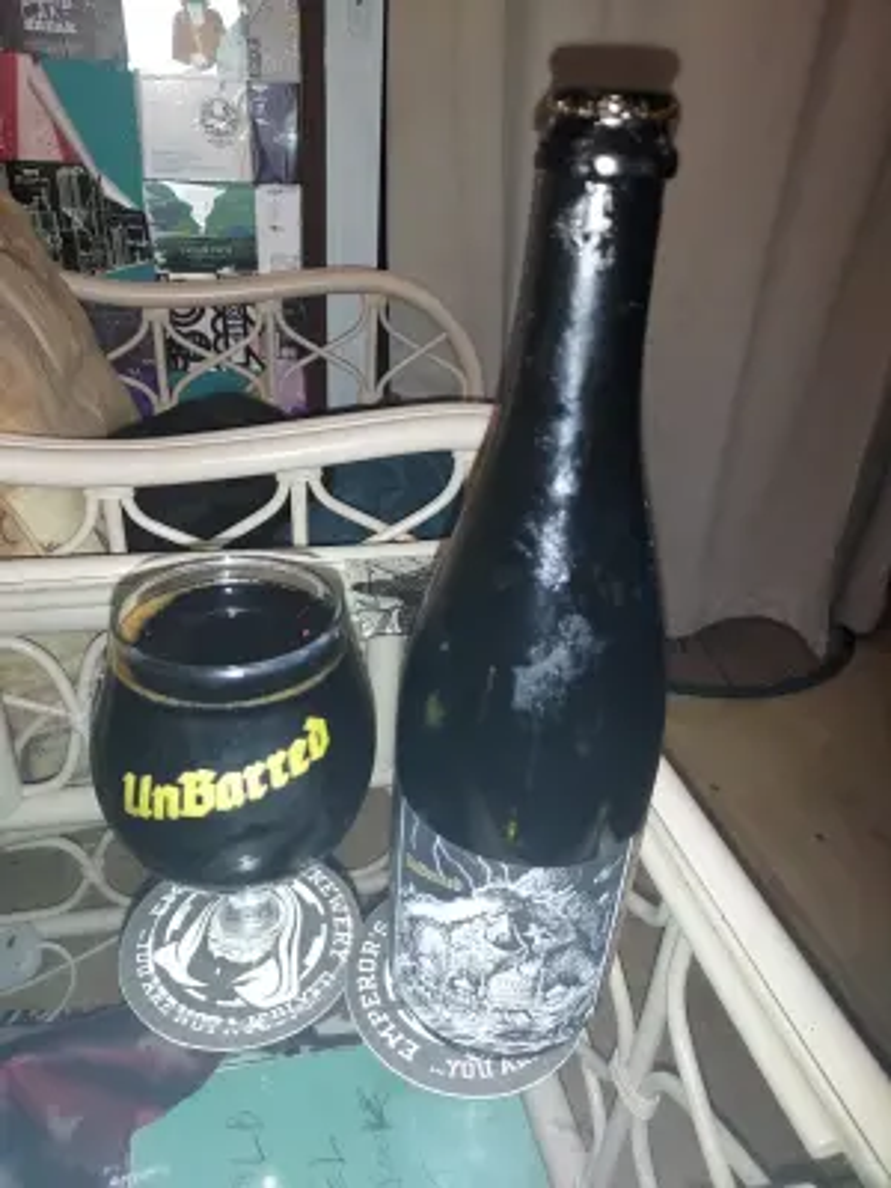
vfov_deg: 71.6
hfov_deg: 56.8
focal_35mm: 24
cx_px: 446
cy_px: 594
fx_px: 824
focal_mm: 4.6
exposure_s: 1/50
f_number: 1.8
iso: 320
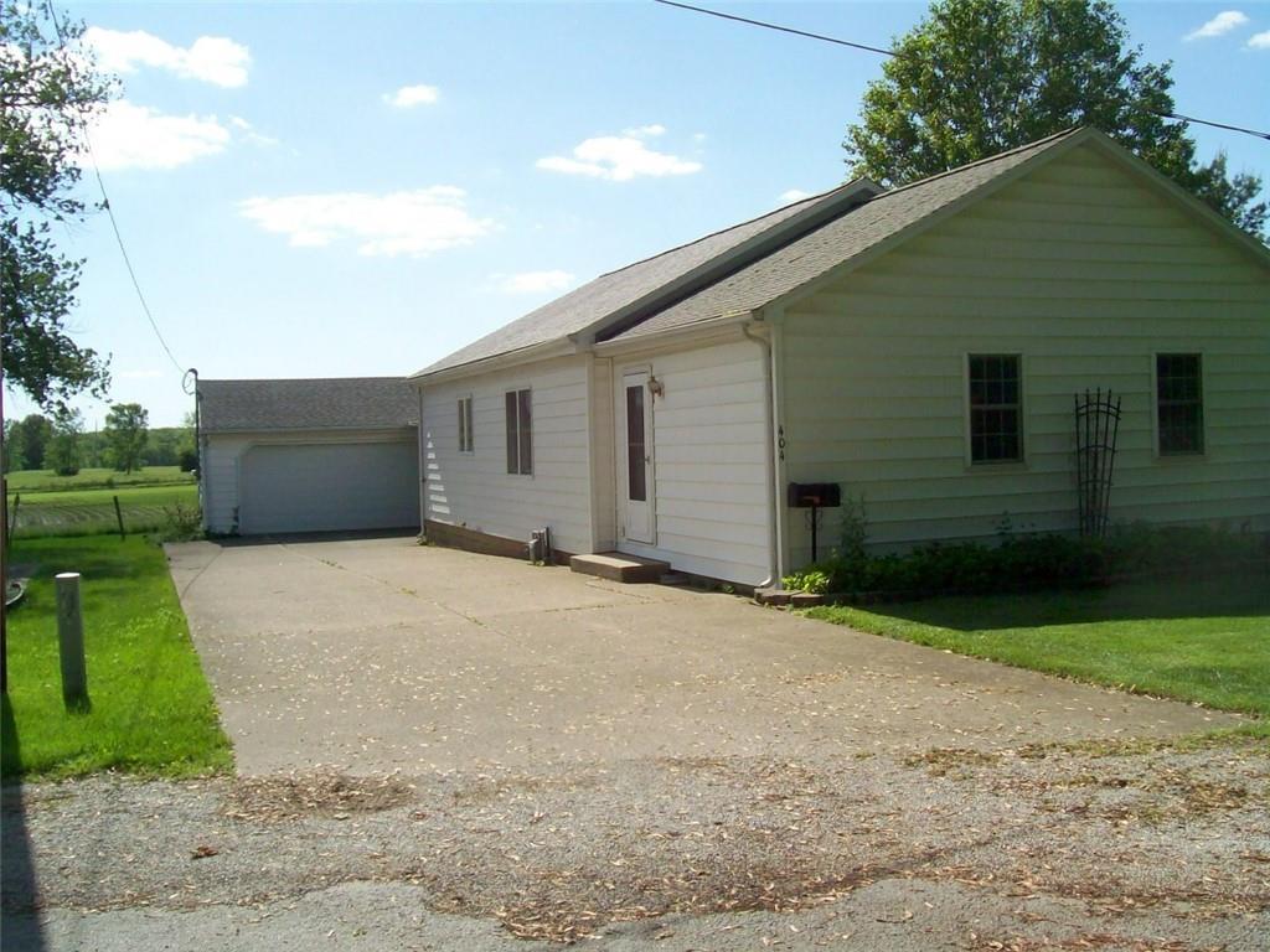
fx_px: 1321
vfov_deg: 39.7
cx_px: 635
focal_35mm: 36
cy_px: 476
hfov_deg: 51.4
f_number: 4.8
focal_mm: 6
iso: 80
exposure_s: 1/549
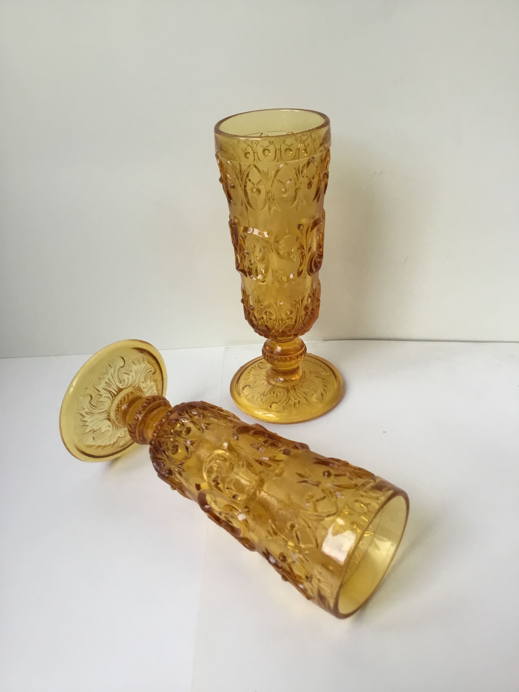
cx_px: 260
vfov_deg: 58.4
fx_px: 620
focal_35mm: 31
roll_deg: +3.1
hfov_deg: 45.4
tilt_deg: -32.8
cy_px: 346
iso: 32
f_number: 2.4
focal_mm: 3.3
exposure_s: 1/33
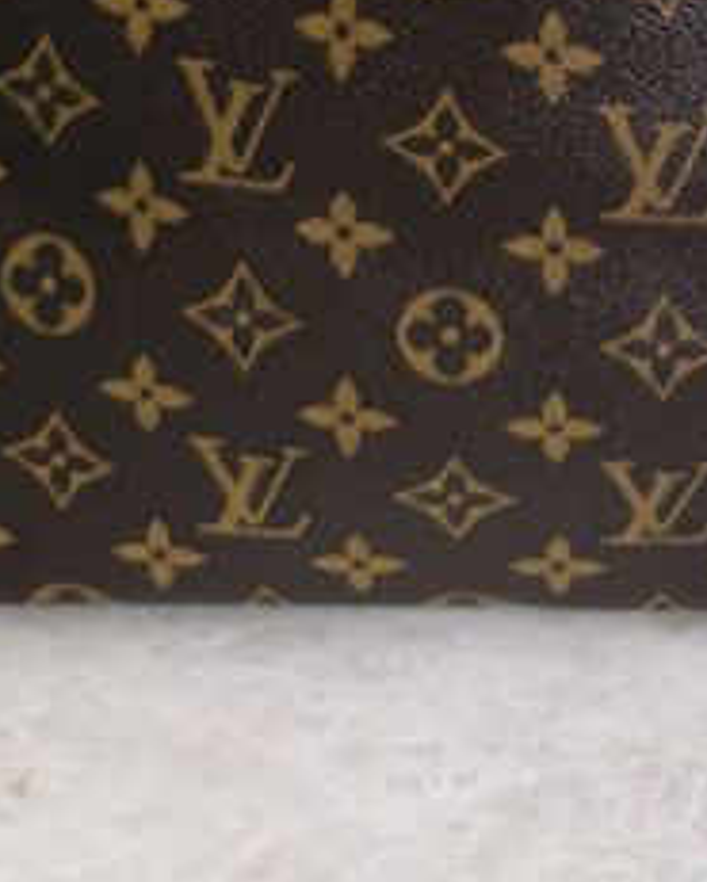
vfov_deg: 18.9
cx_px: 585
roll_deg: -0.6
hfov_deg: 18.7
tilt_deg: -6.3
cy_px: -638
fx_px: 2117
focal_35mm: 81
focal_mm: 6.76
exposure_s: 1/120
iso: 64
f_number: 1.78
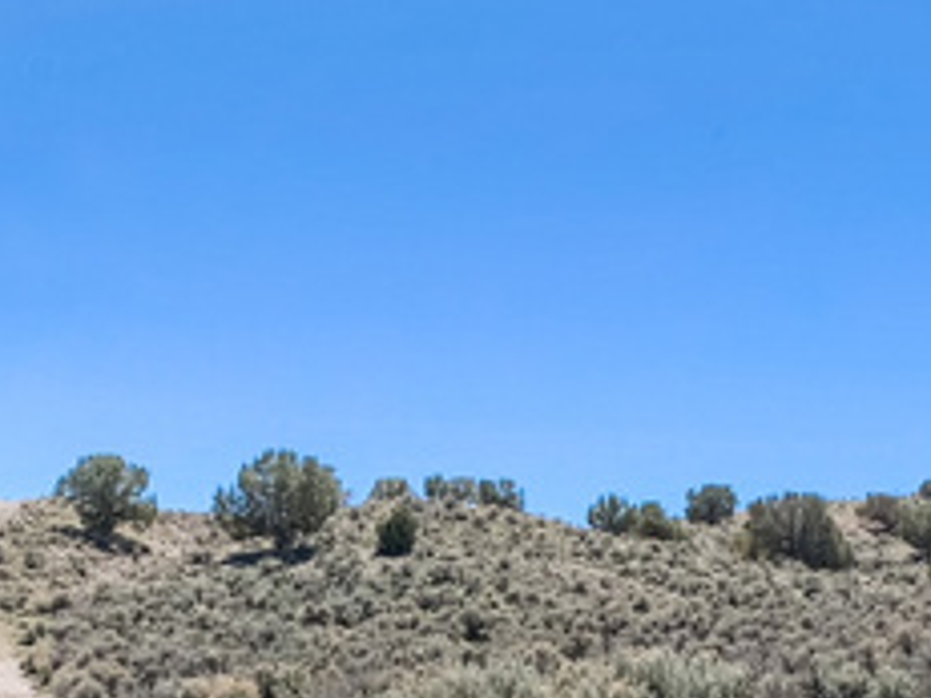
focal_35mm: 72
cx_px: 770
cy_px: 896
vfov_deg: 19.0
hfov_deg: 26.5
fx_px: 1935
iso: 25
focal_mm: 4.25
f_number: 1.8
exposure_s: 1/2200
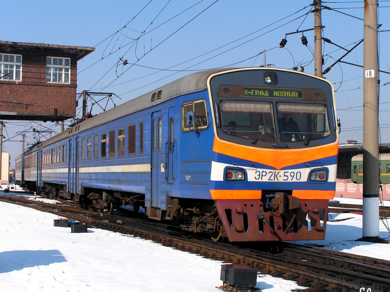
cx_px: 195
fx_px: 755
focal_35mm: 67
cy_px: 146
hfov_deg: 29.0
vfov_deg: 21.9
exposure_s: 1/640
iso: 50
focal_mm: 11.1
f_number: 5.6
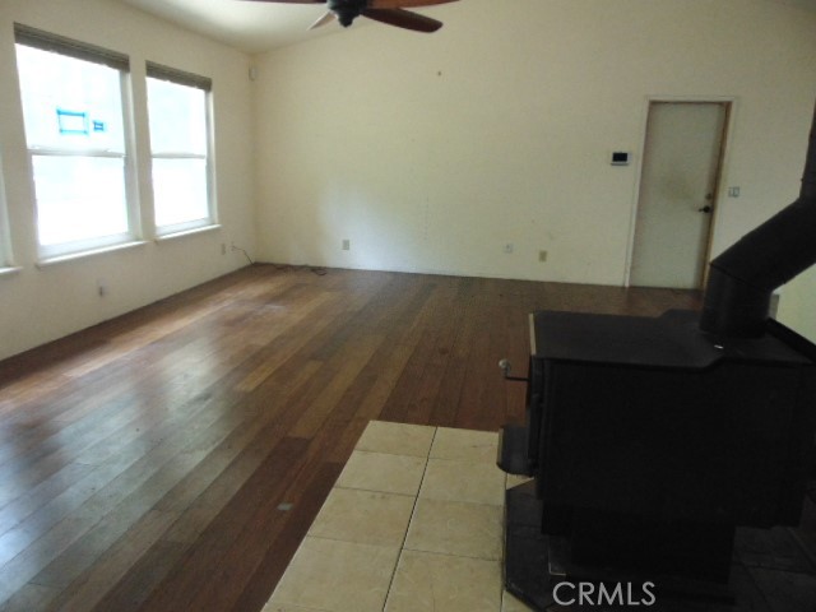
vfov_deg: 54.9
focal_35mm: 25
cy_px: 306
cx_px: 408
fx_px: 589
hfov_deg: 69.4
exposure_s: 1/25
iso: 400
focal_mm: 4.5
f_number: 3
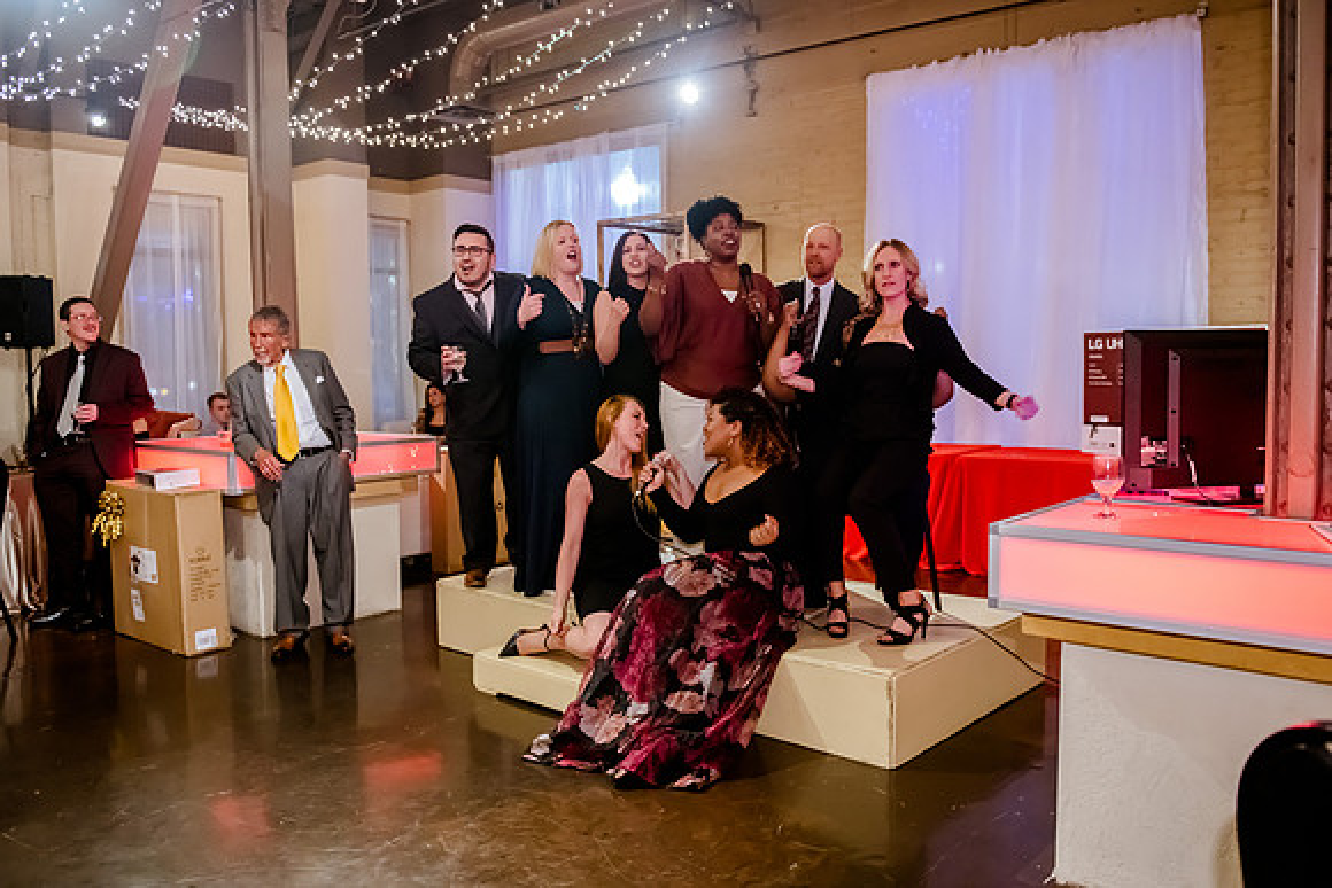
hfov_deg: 62.9
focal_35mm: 29
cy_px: 444
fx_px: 1089
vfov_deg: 44.4
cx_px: 666
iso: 5000
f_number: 2.8
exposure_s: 1/100
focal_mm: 27
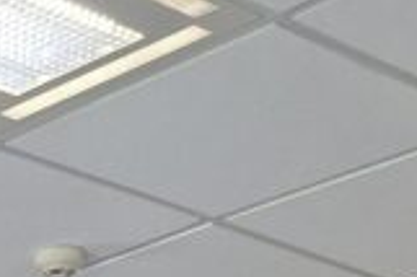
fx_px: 1759
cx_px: -430
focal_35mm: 152
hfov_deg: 12.0
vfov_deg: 7.4
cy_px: 950
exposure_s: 1/50
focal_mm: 5.54
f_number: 1.8
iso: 250
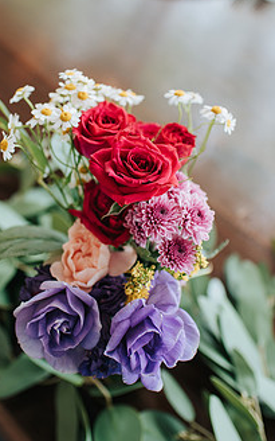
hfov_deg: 26.3
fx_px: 588
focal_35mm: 49
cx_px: 133
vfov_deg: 40.9
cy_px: 186
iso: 450
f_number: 2.8
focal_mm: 35
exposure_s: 1/125
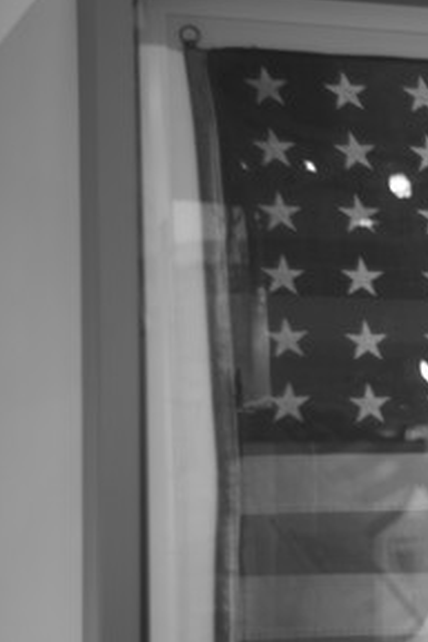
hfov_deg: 11.7
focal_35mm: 111
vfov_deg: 18.4
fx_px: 1979
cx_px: 689
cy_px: 388
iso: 320
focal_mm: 50
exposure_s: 1/8
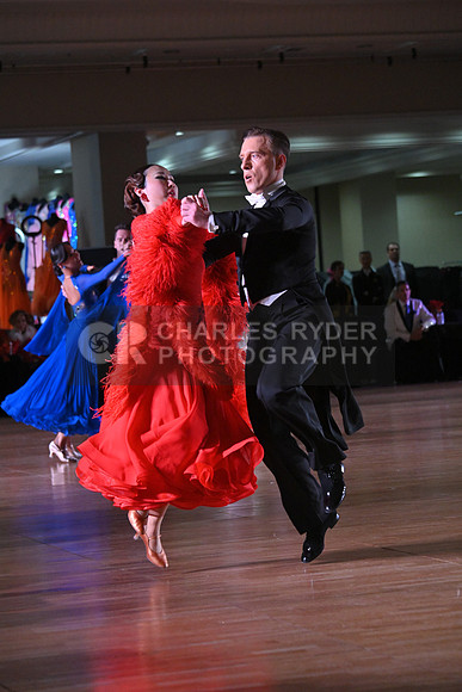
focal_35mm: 120
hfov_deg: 11.4
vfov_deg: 17.1
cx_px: 231
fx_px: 2308
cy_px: 346
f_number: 5.6
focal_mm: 120
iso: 4000
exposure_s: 1/400
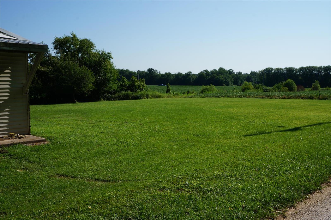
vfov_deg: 36.8
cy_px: 110
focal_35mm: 36
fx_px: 331
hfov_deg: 53.2
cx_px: 166
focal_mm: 24
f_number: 16
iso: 100
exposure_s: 1/100
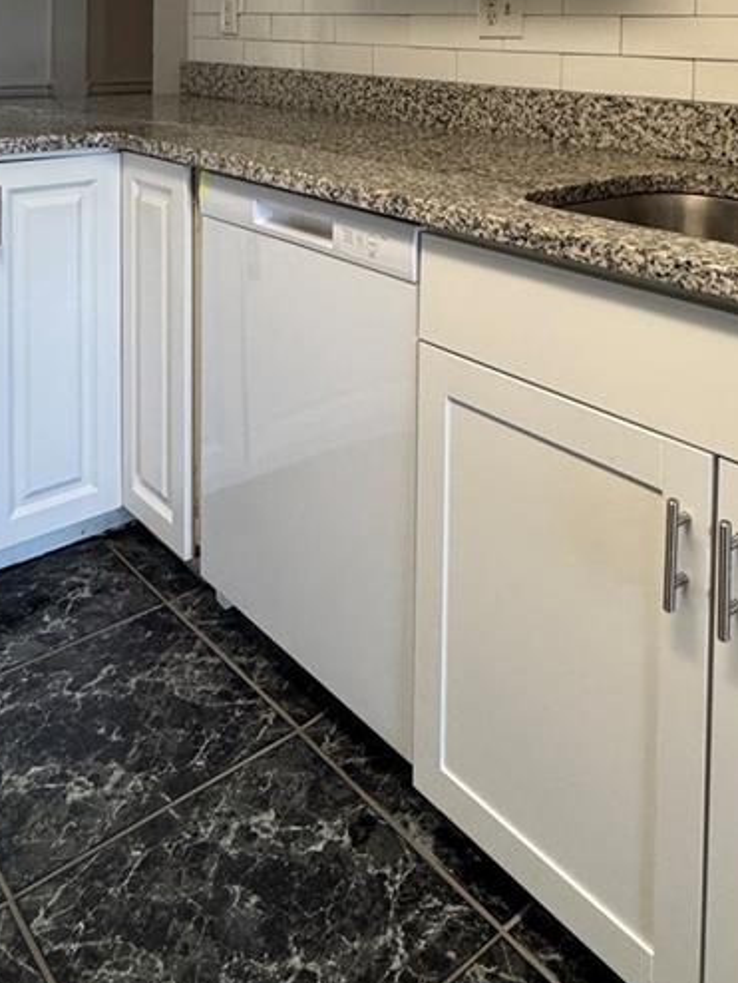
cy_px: 42
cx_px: 420
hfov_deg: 41.7
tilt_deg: -0.2
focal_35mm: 34
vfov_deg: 46.7
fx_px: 966
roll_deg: -0.3
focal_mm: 2.22
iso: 320
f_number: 2.2
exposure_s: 1/120
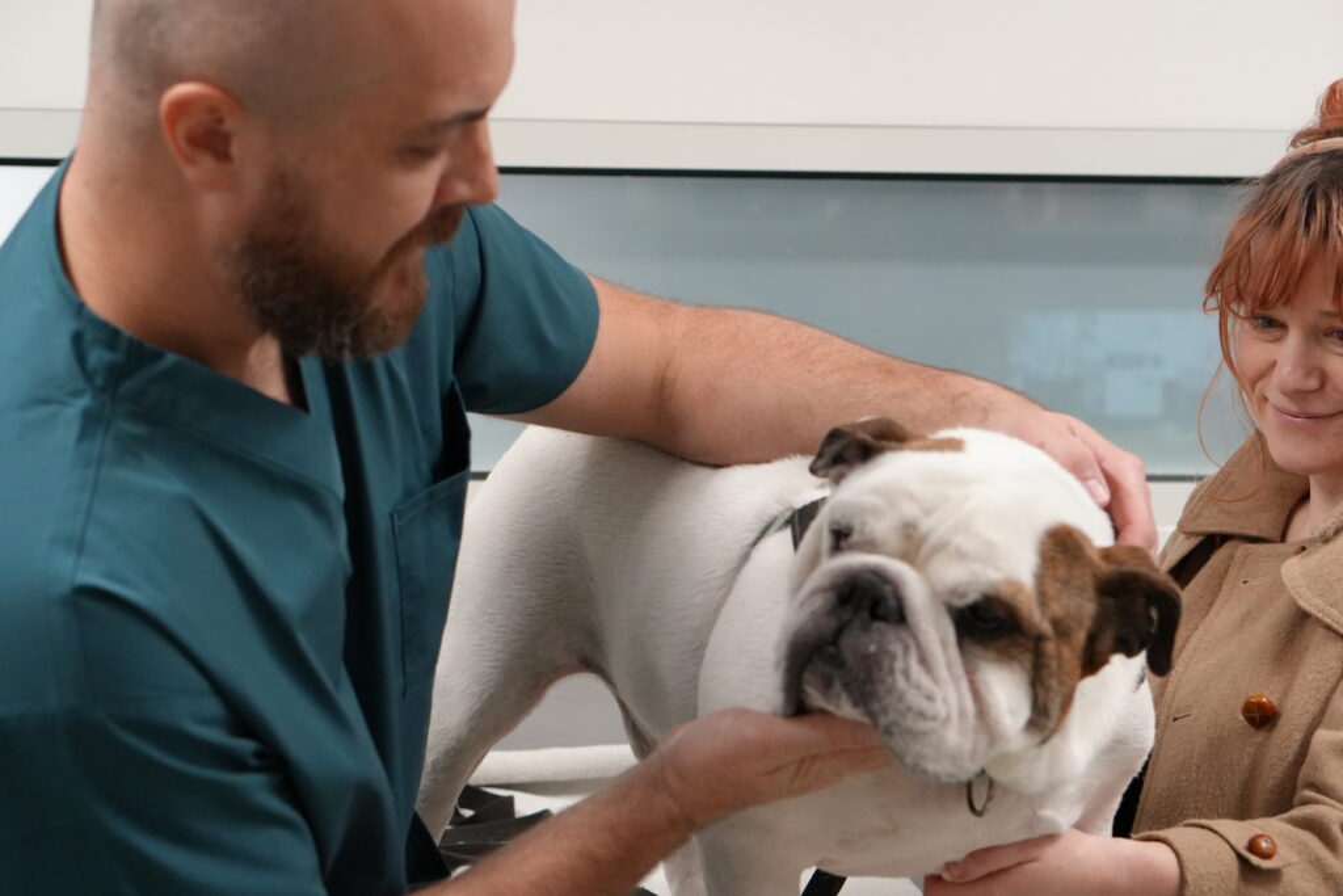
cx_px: 672
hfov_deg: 27.0
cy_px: 448
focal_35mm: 75
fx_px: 2798
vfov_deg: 18.2
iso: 3200
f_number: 4
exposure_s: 1/160
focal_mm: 50
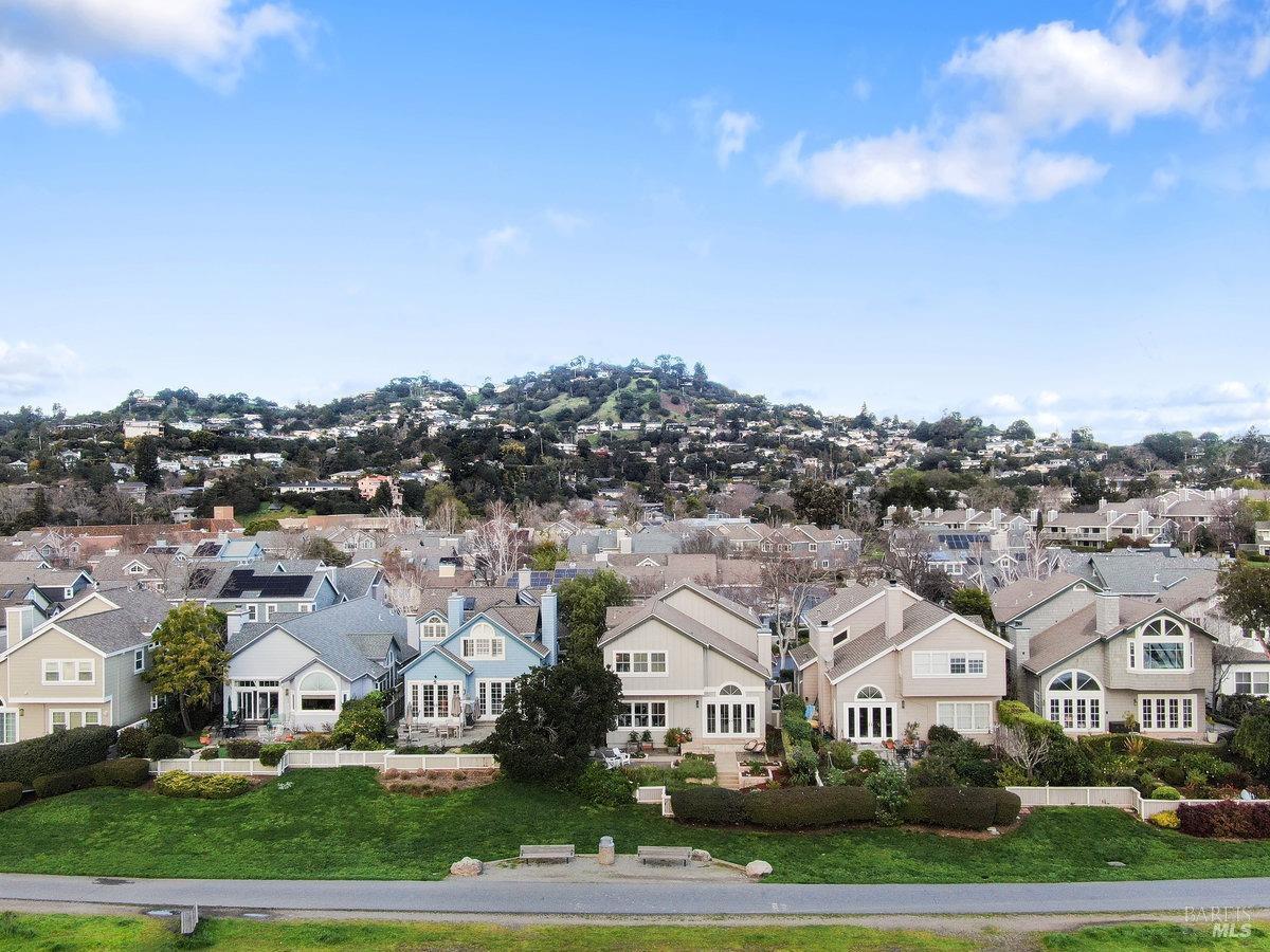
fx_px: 1211
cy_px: 476
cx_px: 635
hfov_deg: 55.4
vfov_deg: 42.9
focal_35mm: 33
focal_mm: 5.57
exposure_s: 1/60
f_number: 3.2
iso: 100
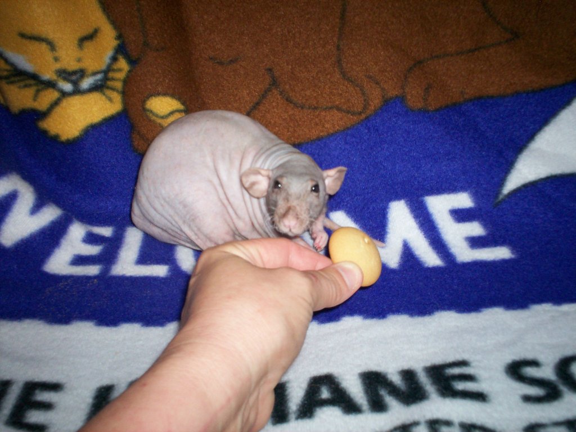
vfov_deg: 39.7
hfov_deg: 51.4
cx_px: 288
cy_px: 216
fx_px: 599
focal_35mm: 36
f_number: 4.5
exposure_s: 1/60
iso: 140
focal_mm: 6
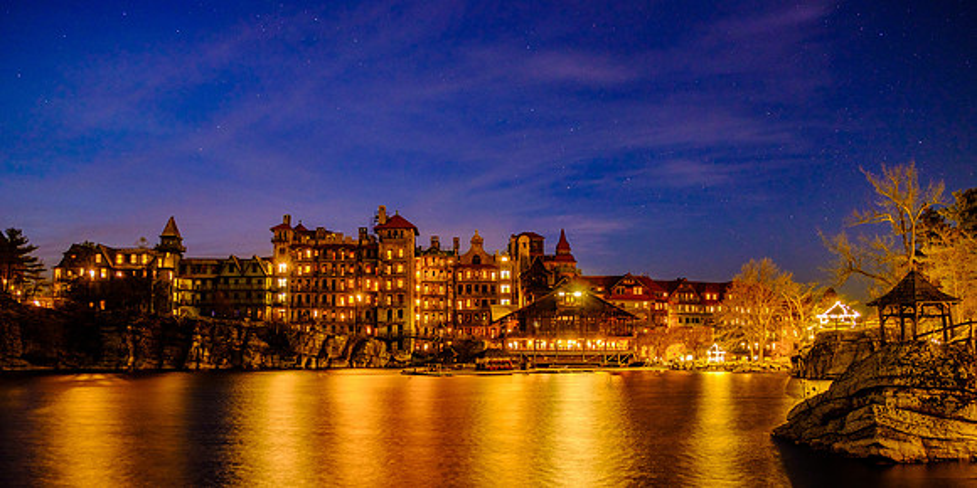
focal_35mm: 26
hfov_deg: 73.7
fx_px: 651
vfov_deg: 40.7
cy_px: 314
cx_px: 488
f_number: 2.8
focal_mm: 16
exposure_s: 18
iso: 200
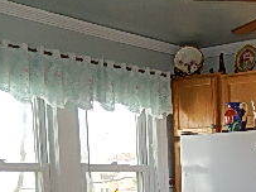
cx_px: 290
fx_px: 584
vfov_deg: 17.4
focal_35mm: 79
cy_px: 254
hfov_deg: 23.1
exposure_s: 1/50
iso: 125
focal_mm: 4.5
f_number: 3.4
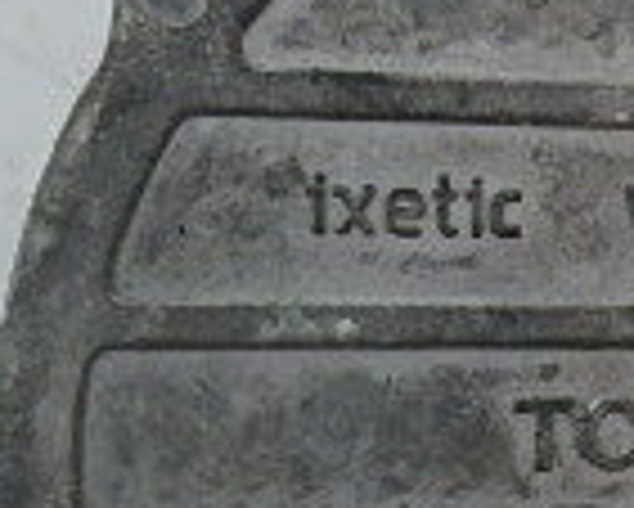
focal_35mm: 93
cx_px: 585
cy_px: 333
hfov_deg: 20.1
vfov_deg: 16.5
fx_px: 1746
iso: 200
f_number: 3.5
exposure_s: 1/40
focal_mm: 3.7
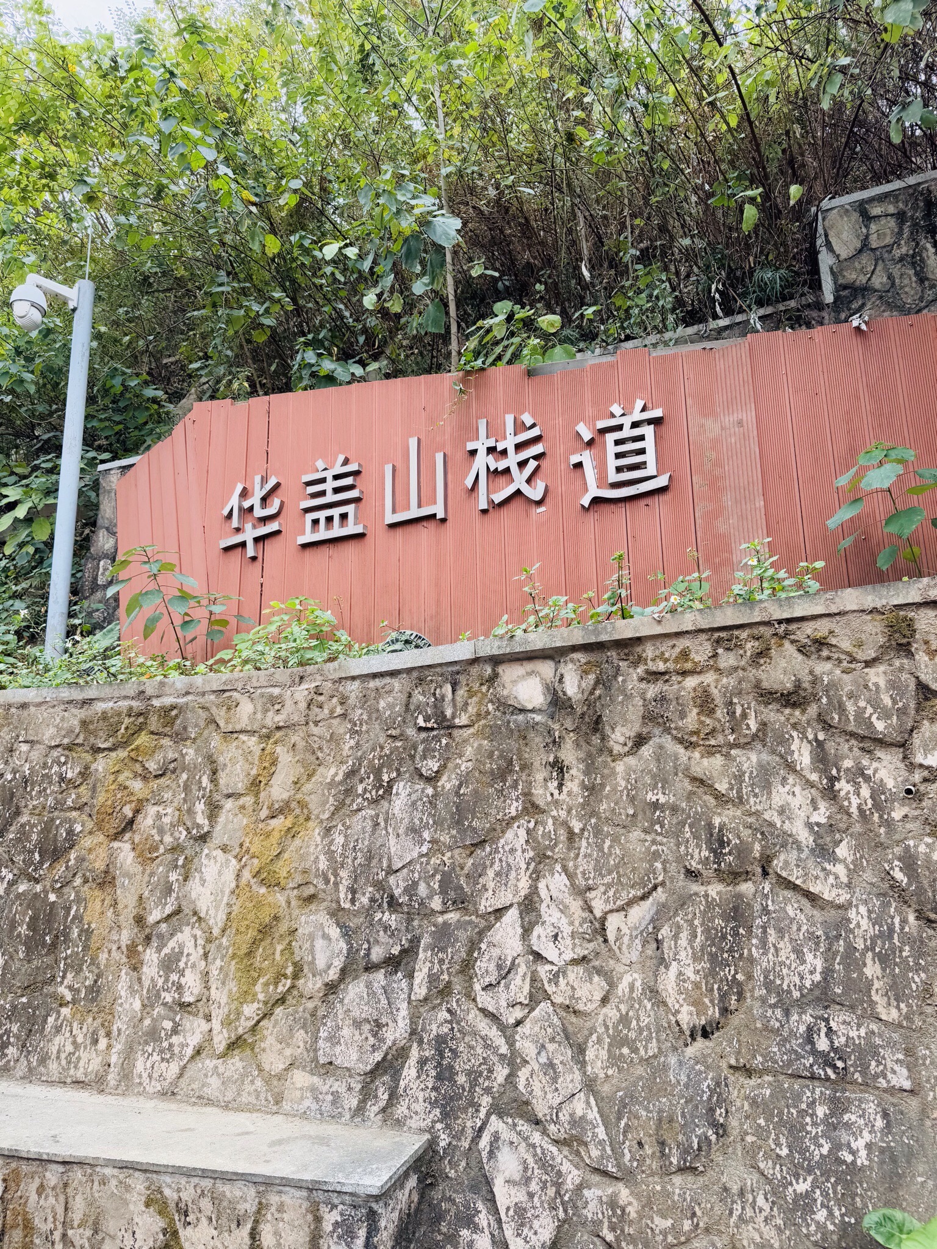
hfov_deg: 56.8
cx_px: 468
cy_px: 624
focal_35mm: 24
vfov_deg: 71.6
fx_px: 866
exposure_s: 1/527
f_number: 1.78
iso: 80
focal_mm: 6.76
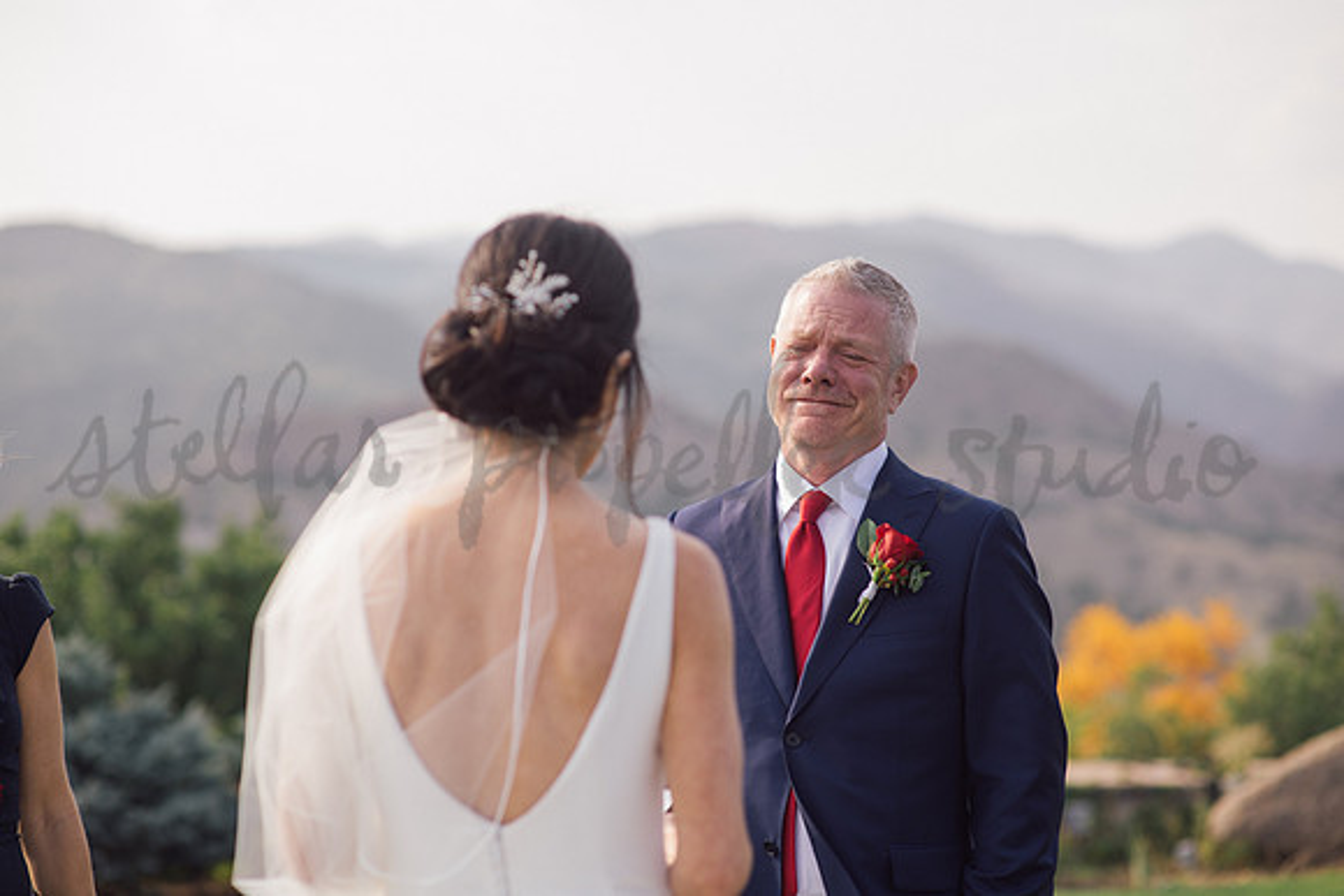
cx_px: 672
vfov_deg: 16.1
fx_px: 3174
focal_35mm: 85
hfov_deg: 23.9
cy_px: 448
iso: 160
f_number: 2.5
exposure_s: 1/1250
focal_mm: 85
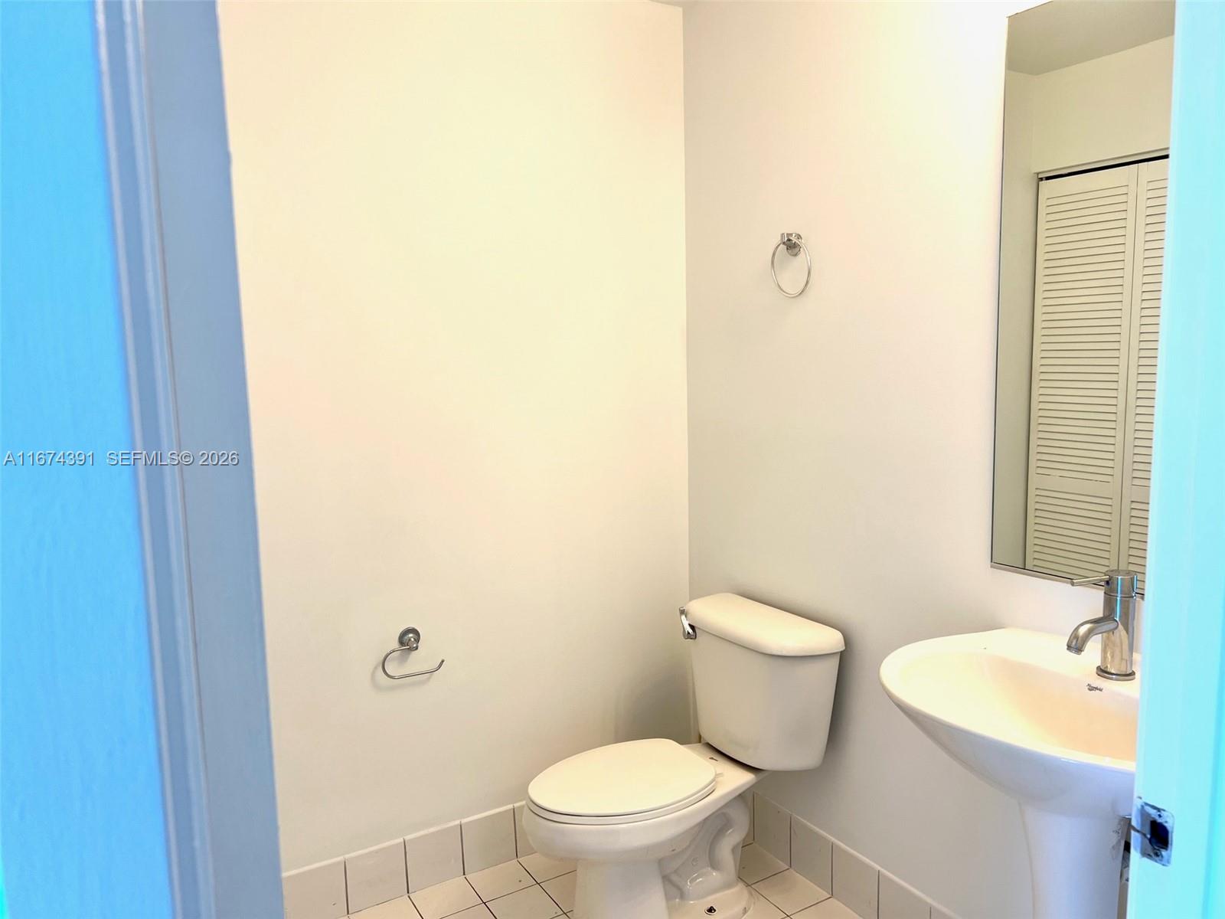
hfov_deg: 67.3
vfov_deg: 53.1
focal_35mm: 26
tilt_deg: -7.3
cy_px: 460
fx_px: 920
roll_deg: +2.1
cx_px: 612
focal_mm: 5.7
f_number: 1.5
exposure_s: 1/120
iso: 32
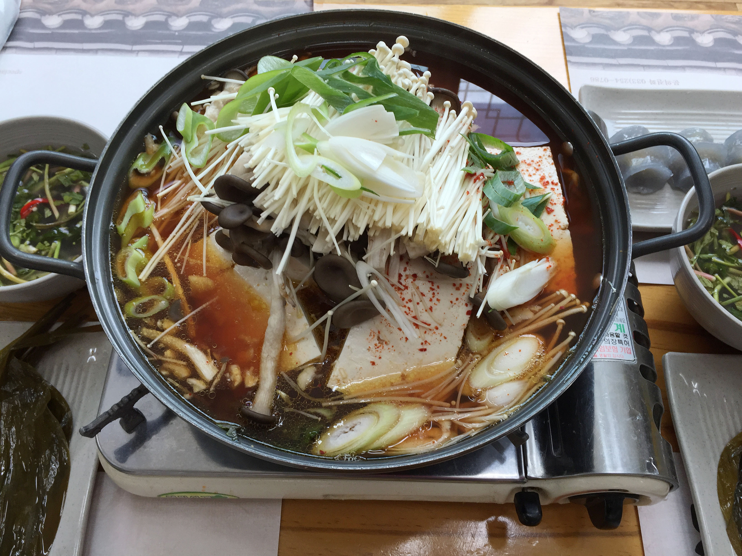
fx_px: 622
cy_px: 278
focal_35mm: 29
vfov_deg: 48.2
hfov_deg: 61.7
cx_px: 371
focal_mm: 4.15
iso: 40
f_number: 2.2
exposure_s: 1/120
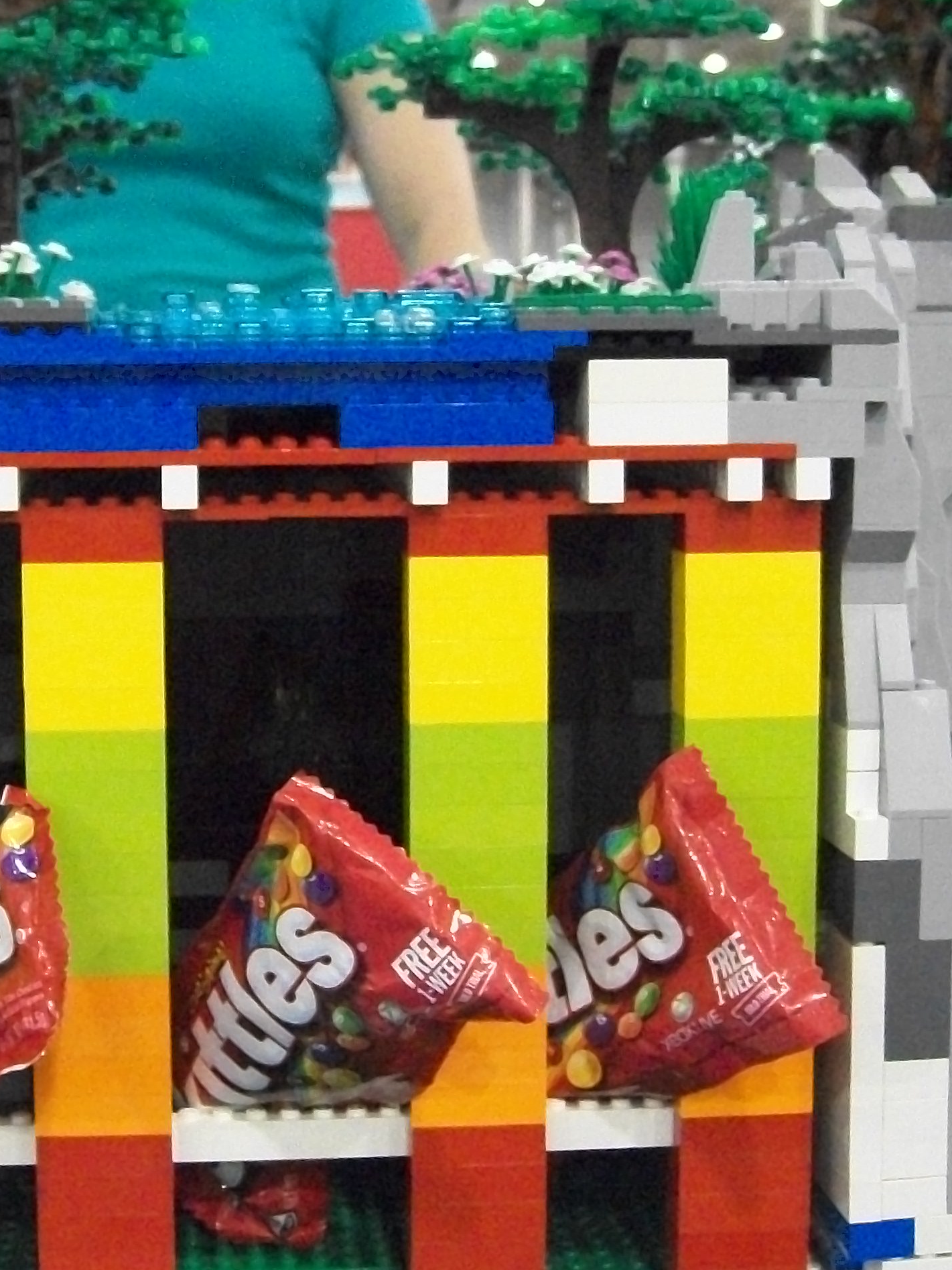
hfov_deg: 23.5
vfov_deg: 31.1
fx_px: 2274
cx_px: 277
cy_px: 487
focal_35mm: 62
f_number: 2.7
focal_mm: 6
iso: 640
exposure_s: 1/60
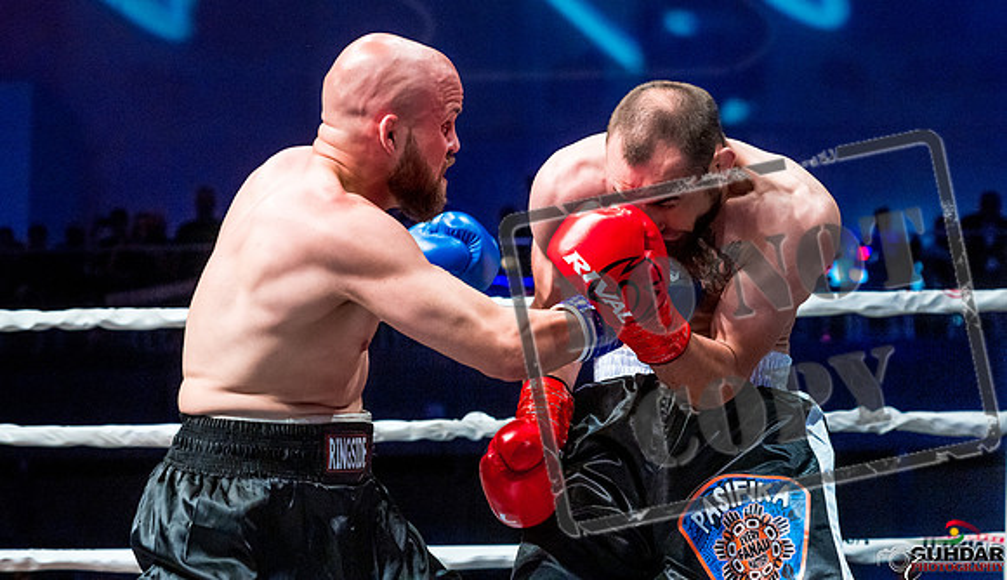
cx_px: 433
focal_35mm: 93
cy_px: 151
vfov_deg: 13.2
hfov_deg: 22.7
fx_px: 2502
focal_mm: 70
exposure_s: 1/1000
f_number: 4
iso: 4000
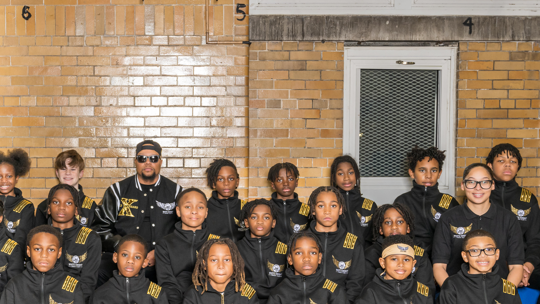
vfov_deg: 19.3
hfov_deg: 33.3
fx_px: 888
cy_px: 223
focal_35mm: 62
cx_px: 154
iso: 400
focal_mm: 33
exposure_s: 1/80
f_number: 5.6
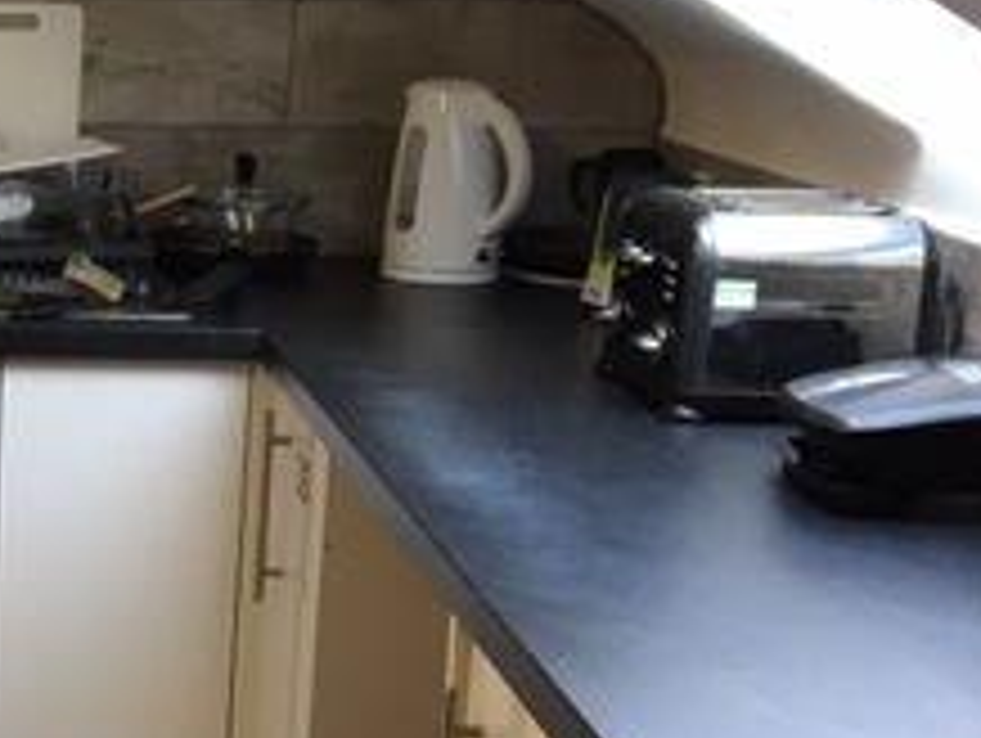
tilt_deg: -16.1
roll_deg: -0.4
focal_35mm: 85
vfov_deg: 17.3
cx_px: -144
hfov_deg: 21.6
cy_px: 580
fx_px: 2412
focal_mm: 4.15
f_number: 2.2
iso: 64
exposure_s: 1/33
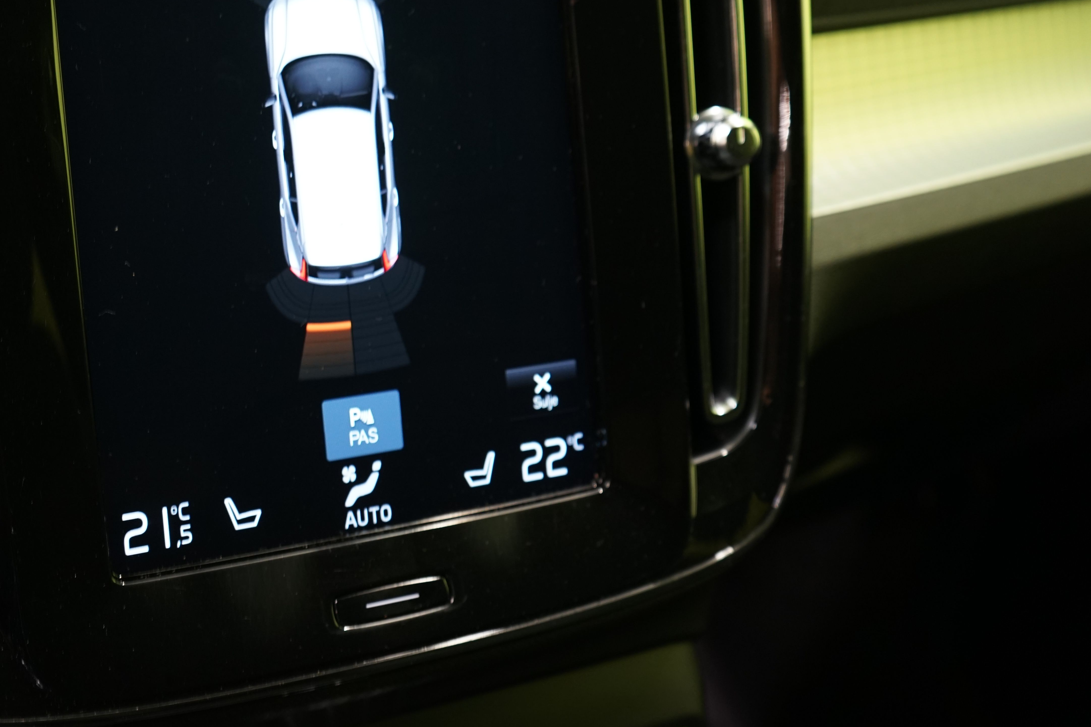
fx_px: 1303
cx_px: 337
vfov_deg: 30.9
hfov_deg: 44.6
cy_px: 228
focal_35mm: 43
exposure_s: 1/10
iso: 800
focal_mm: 31
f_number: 4.5
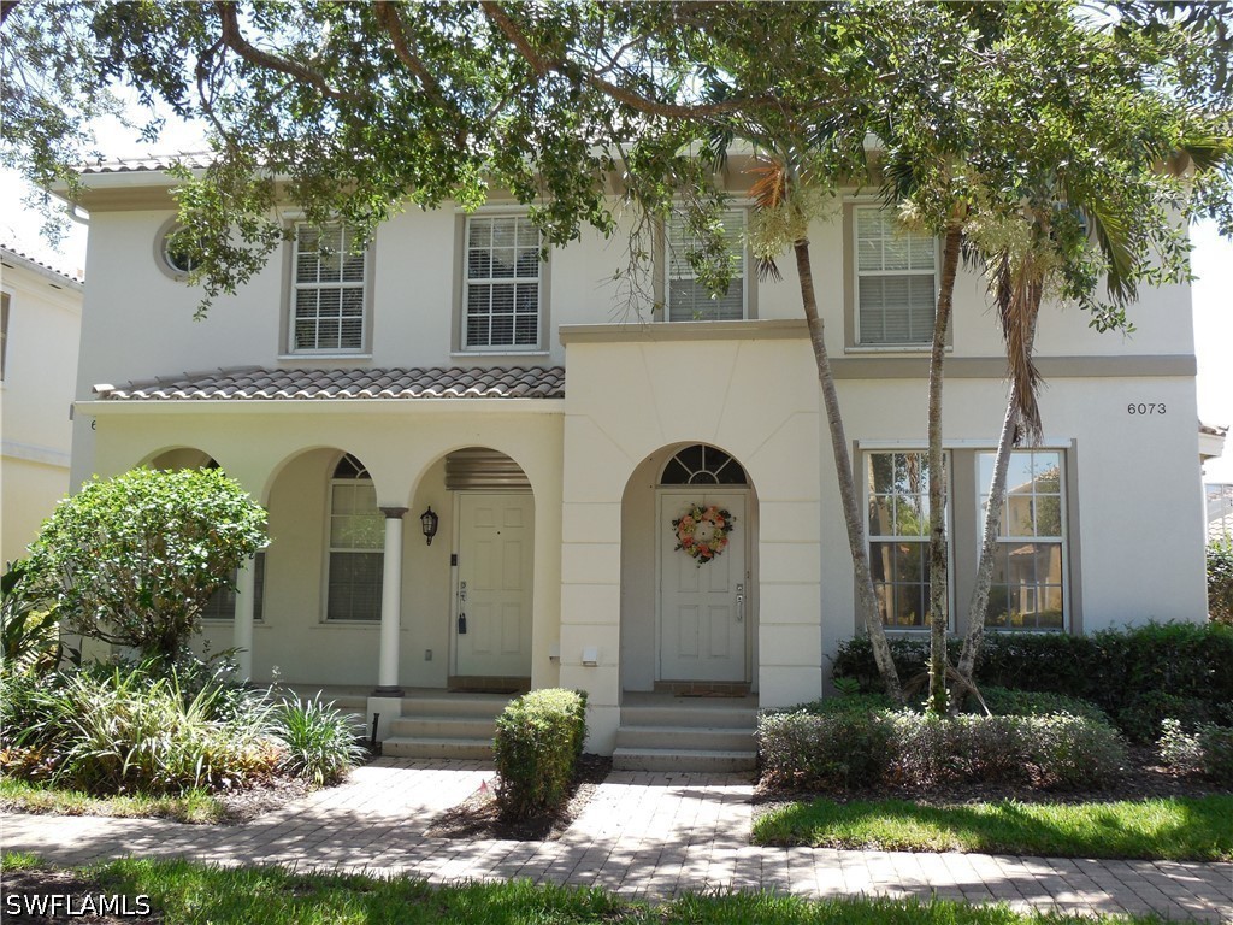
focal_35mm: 34
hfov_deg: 54.0
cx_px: 616
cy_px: 462
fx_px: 1211
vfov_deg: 41.8
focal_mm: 6.1
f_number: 3.4
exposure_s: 1/320
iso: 125
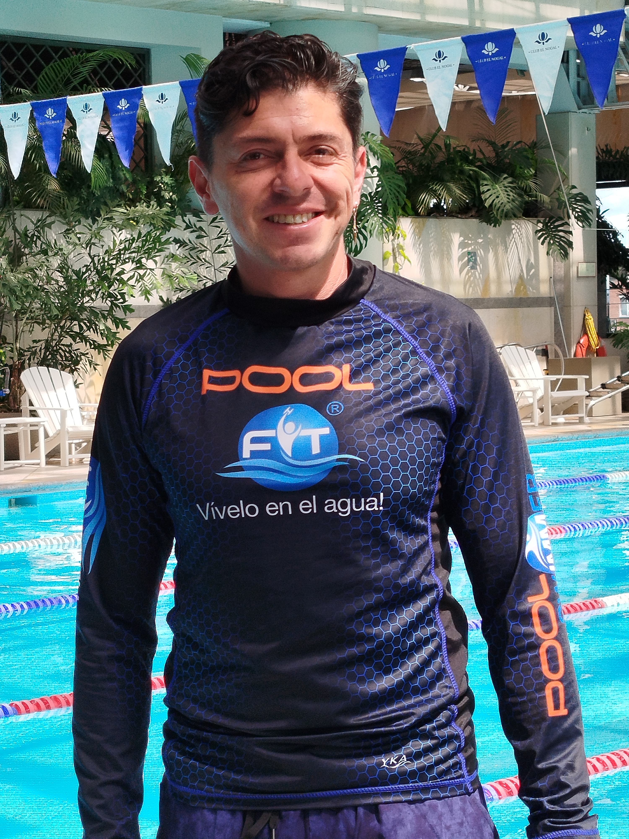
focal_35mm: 31
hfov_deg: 45.4
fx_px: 751
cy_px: 420
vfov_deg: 58.4
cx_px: 314
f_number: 1.7
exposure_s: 1/176
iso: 50
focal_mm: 5.31
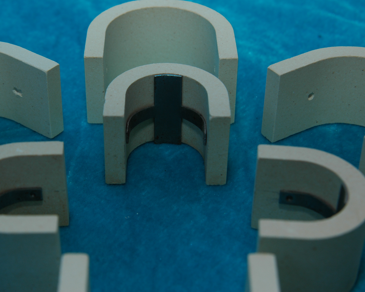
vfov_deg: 18.7
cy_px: 147
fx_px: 886
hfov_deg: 23.3
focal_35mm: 82
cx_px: 150
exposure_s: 1/60
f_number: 8
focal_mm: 48
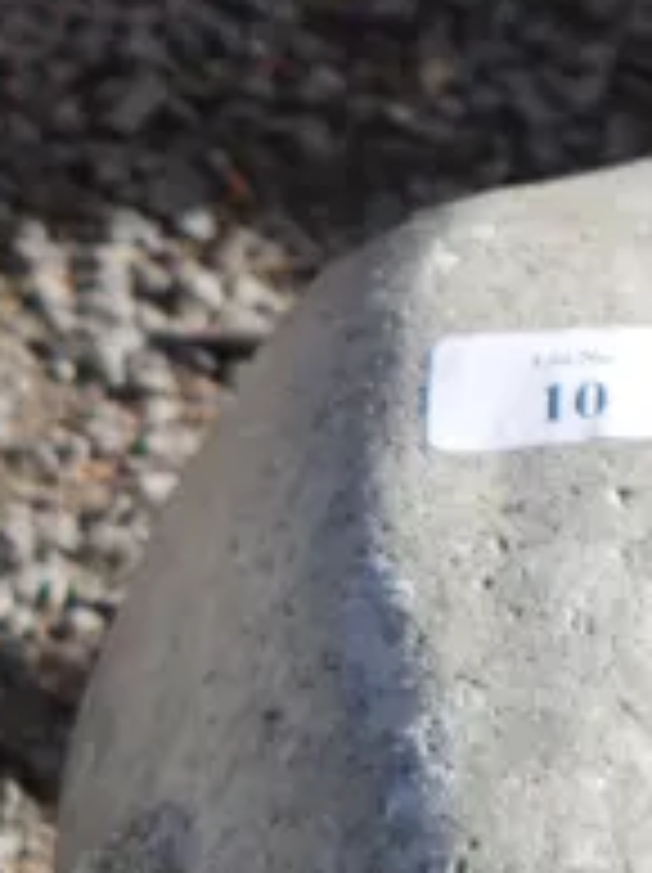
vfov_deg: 4.4
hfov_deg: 3.3
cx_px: -317
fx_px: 11175
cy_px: 1966
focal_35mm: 444
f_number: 7.1
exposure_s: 1/250
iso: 200
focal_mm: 42
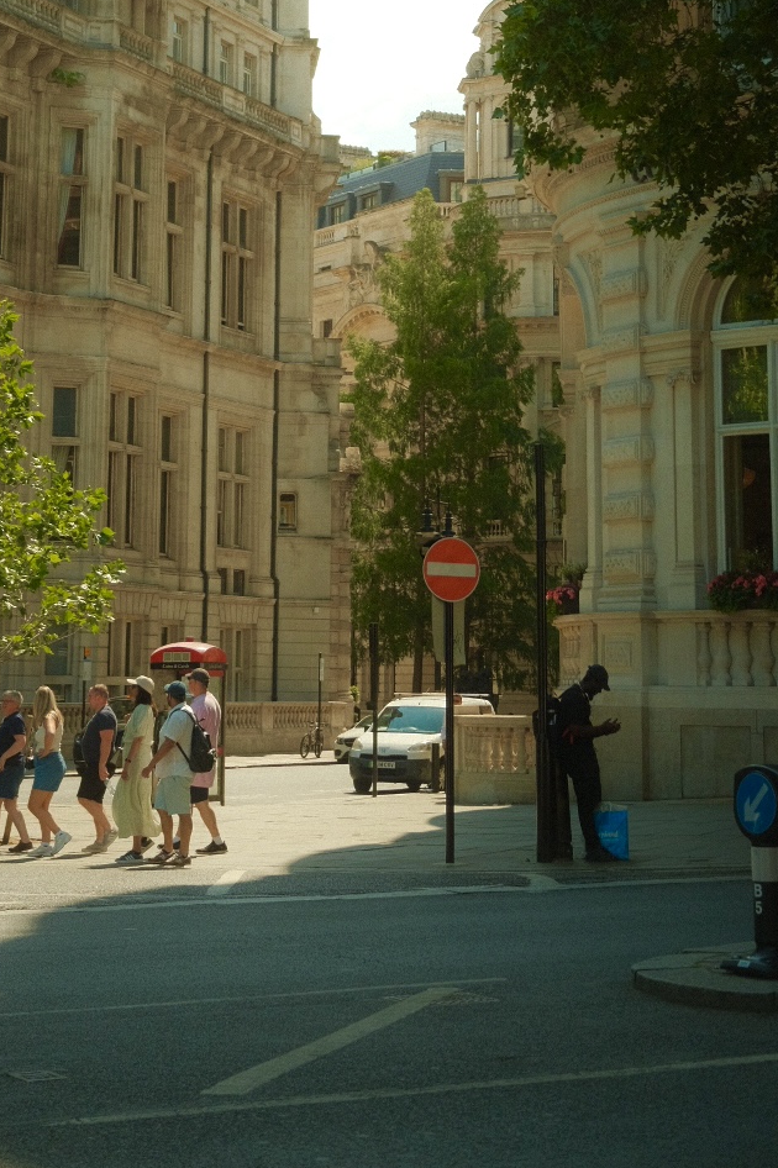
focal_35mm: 77
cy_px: 102
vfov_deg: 25.5
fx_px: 2498
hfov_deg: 17.7
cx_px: 345
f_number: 2.8
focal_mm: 27
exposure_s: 1/3800
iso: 640
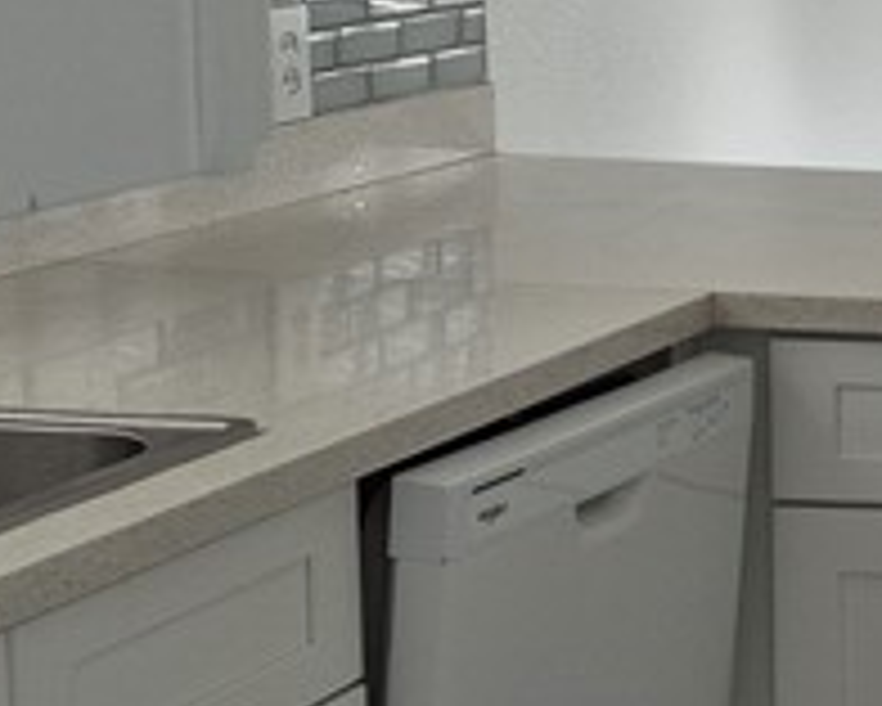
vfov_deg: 13.2
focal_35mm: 117
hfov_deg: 13.3
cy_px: 207
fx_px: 3056
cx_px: 1953
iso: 40
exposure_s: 1/120
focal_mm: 5.4
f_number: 1.8
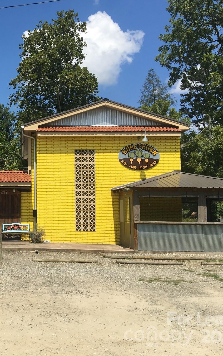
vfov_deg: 47.2
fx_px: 408
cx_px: 15
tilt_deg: +5.4
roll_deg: -0.5
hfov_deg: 29.1
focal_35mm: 42
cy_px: 174
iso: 25
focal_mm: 4.15
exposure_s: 1/1789
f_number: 2.2
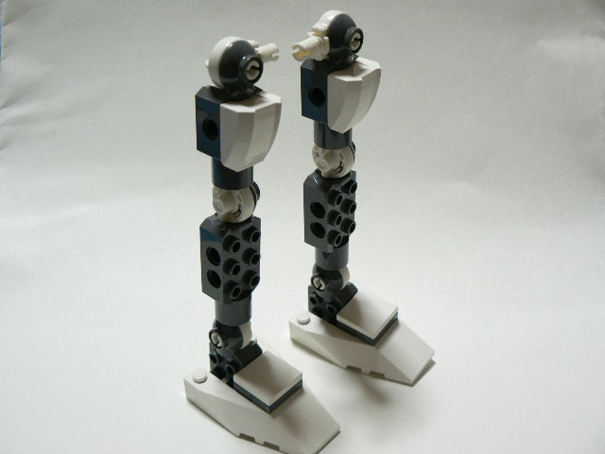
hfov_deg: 51.4
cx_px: 302
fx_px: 629
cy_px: 227
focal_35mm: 36
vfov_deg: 39.7
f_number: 2.8
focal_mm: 6
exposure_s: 1/15
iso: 150
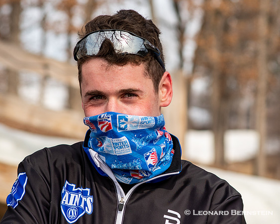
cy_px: 139
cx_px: 140
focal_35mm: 178
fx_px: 1473
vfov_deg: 8.7
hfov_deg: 10.9
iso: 400
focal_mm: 85
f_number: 4
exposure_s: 1/2000
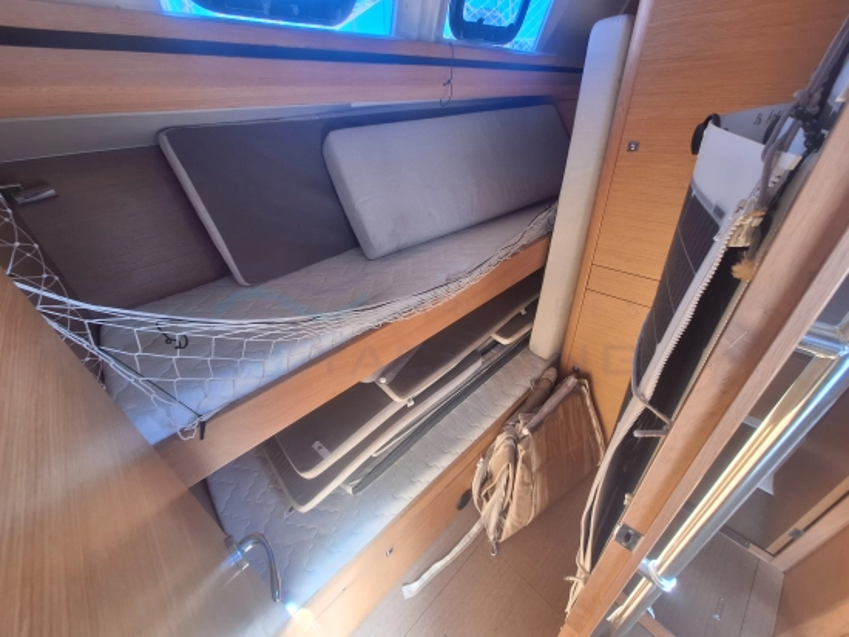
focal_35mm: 13
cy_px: 318
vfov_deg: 90.0
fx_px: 319
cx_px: 424
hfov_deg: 106.2
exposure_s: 1/100
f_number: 2.2
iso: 64
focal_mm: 1.74
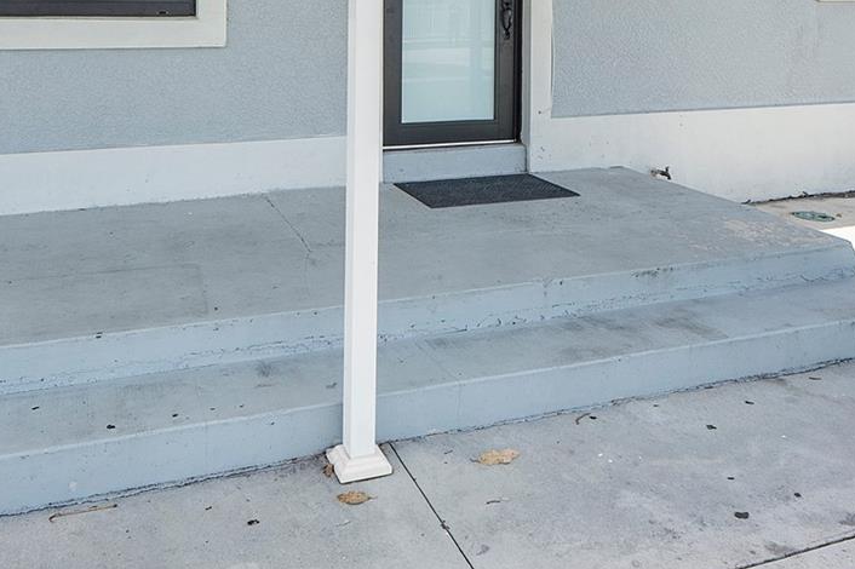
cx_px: 378
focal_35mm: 34
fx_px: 807
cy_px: 5
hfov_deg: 55.7
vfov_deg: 35.3
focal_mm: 10
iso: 320
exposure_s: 1/400
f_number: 9
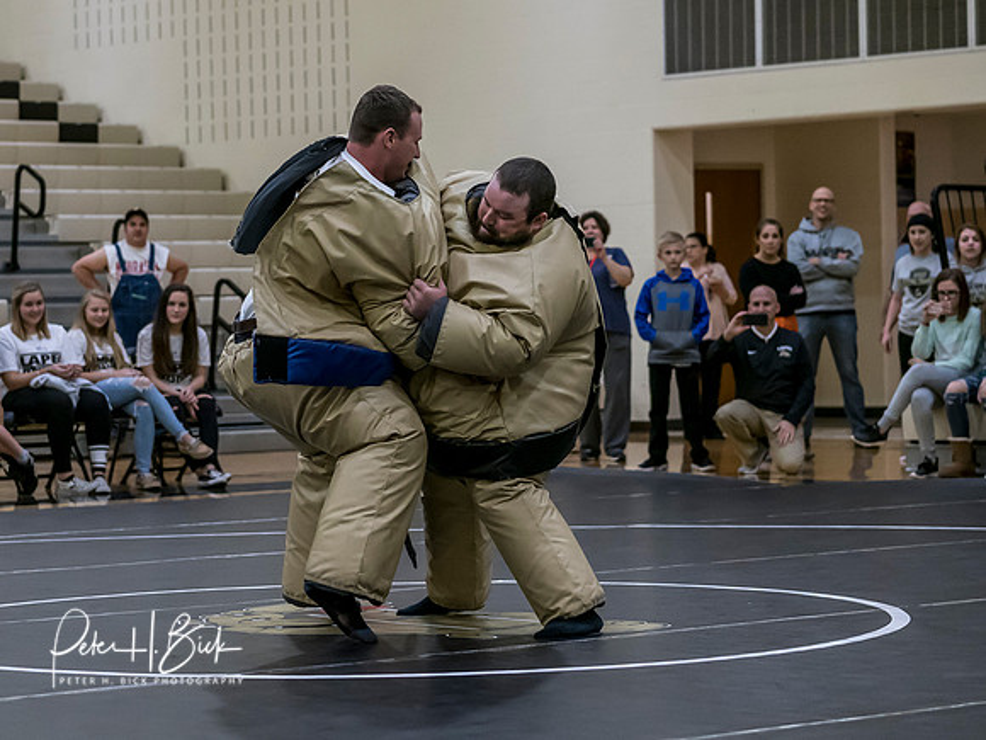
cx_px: 395
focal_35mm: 122
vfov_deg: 12.2
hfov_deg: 16.2
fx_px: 3466
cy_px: 318
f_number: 2
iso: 2000
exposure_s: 1/1000
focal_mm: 45
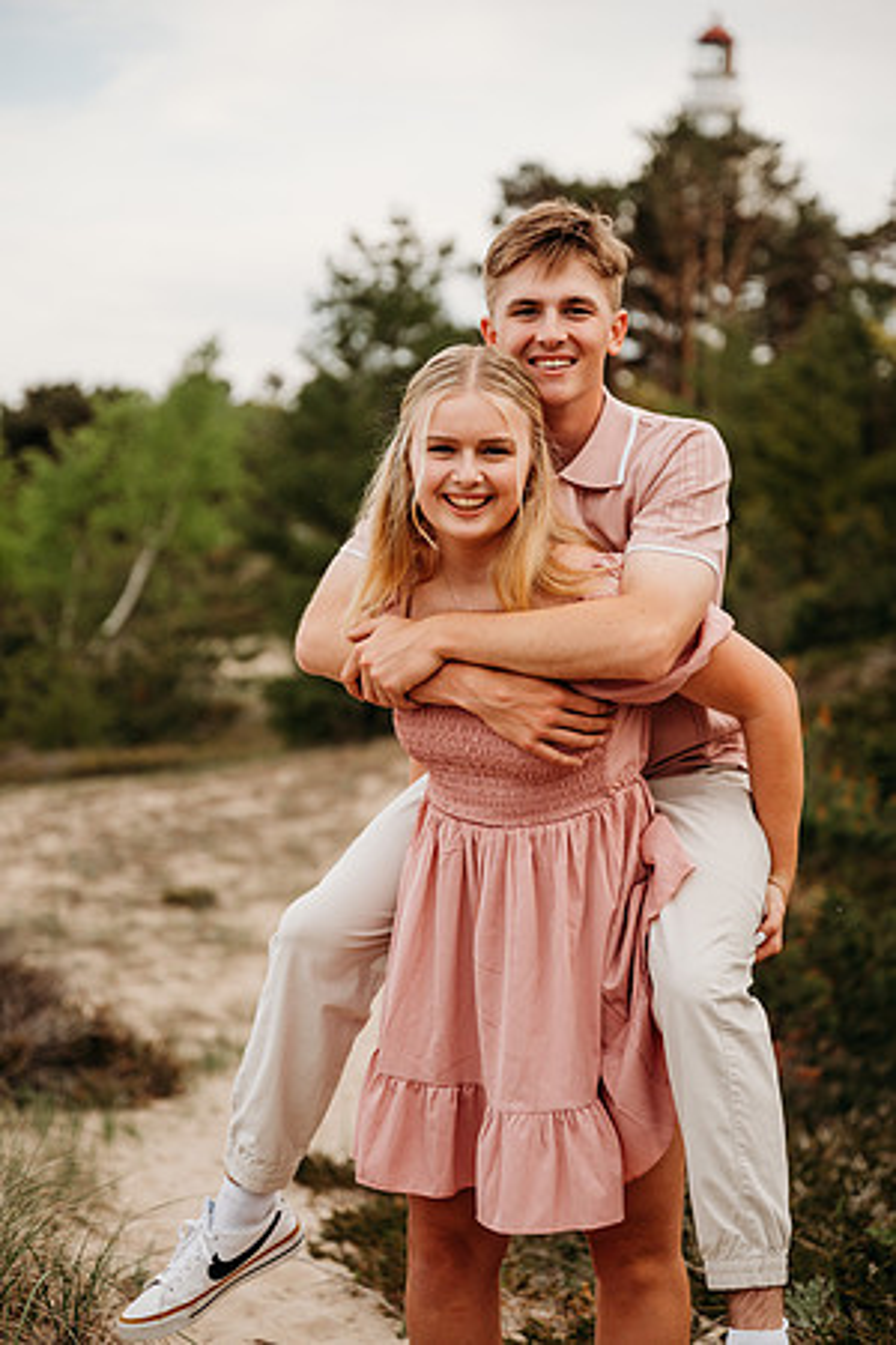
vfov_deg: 28.8
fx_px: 2613
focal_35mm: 70
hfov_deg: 19.5
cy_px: 672
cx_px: 448
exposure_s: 1/1000
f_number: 2.8
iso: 320
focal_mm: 70
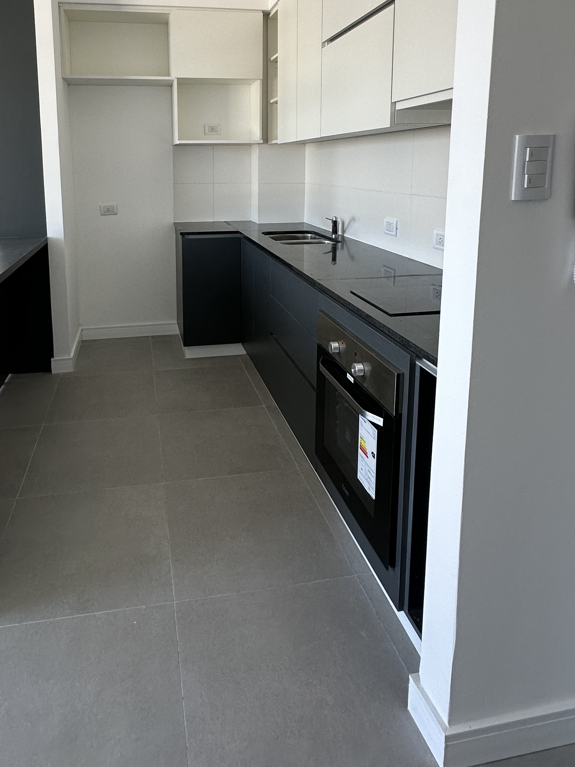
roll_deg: -0.2
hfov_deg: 58.2
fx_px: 509
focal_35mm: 23
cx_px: 217
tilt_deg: -7.1
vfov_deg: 71.1
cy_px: 237
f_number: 2.2
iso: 100
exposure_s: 1/99
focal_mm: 2.22
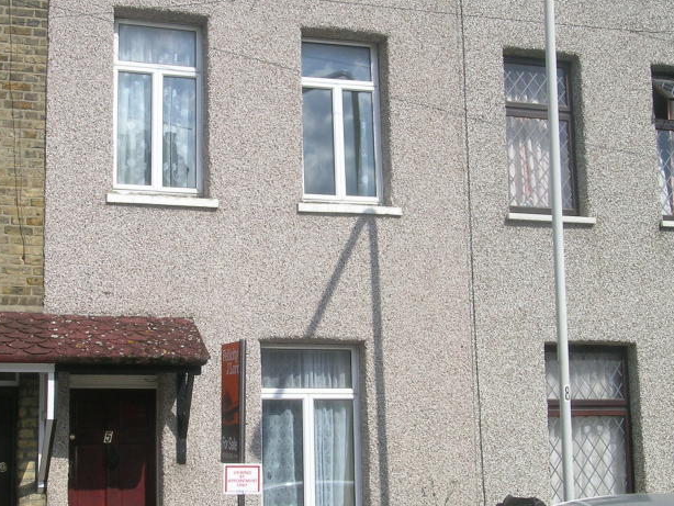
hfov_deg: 29.7
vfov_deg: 22.6
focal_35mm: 65
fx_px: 1266
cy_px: 260
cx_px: 269
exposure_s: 1/335
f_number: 7.8
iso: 71
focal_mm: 8
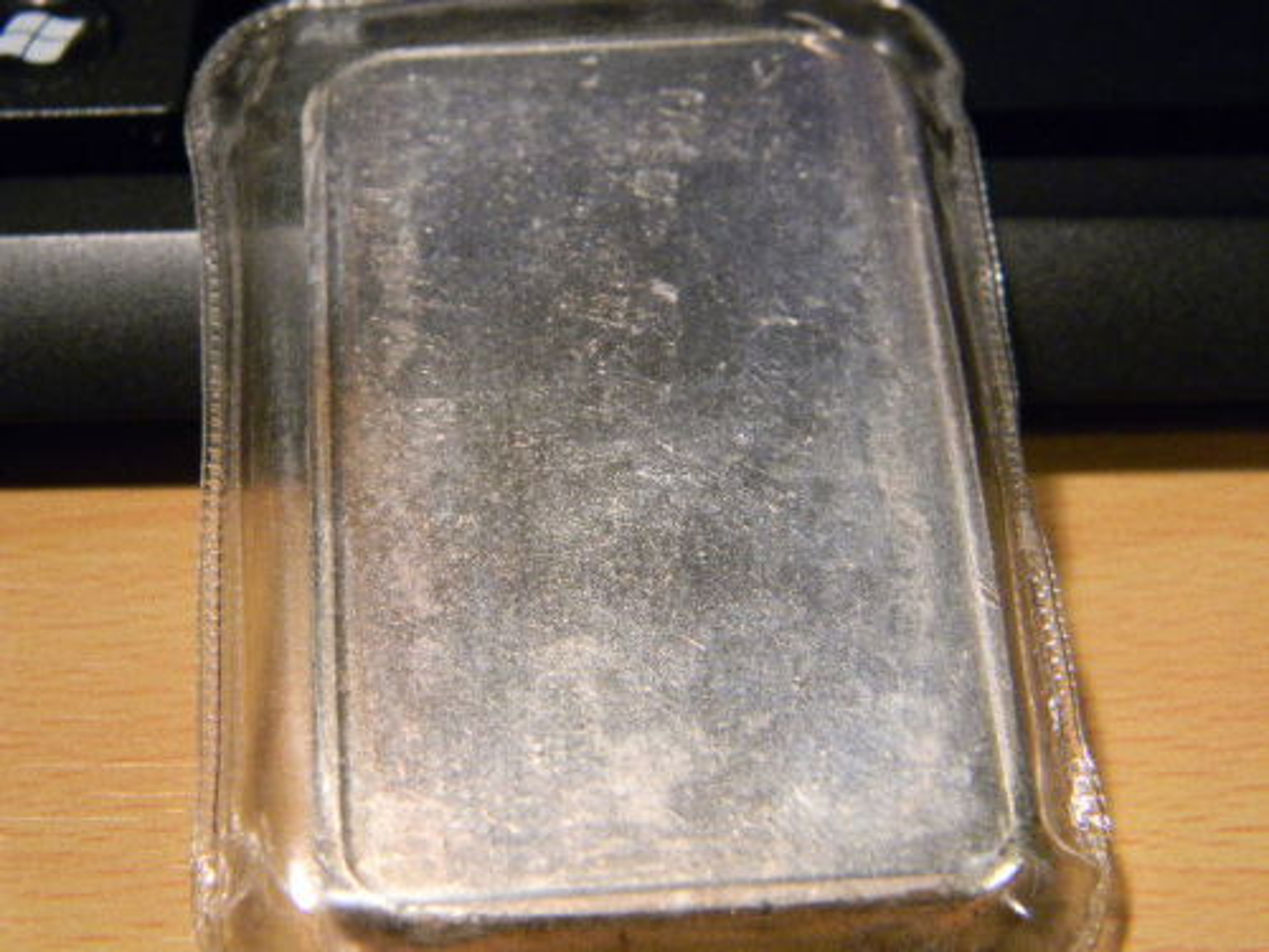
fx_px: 3043
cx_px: 634
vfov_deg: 17.8
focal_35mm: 83
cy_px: 476
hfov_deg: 23.6
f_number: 4.5
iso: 288
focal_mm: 15.1
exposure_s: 1/30
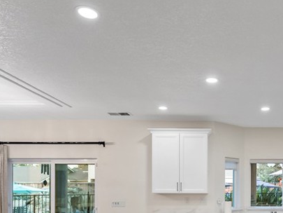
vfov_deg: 39.3
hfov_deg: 51.0
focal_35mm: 34
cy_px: 185
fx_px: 278
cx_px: 222
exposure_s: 1/160
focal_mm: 14
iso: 800
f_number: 4
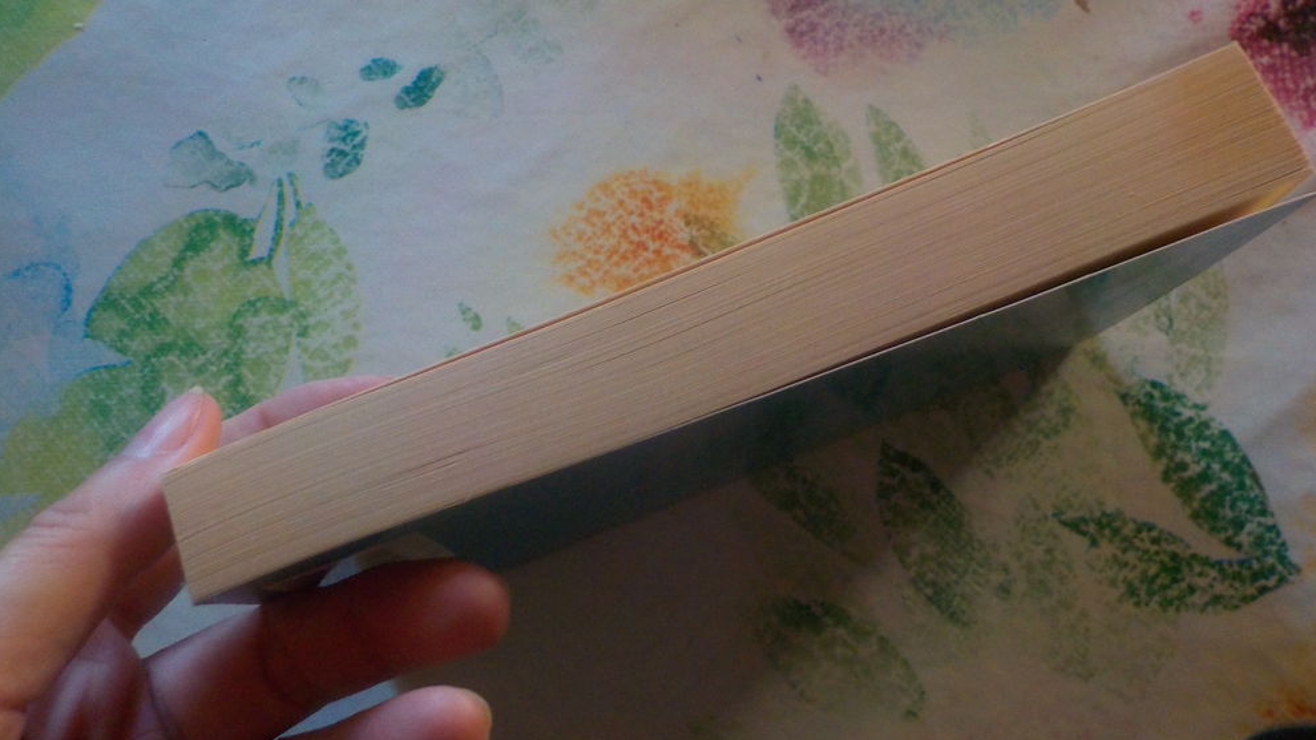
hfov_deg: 59.5
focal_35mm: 33
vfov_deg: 35.4
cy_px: 264
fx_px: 1152
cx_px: 662
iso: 250
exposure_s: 1/30
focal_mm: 4.1
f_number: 3.3
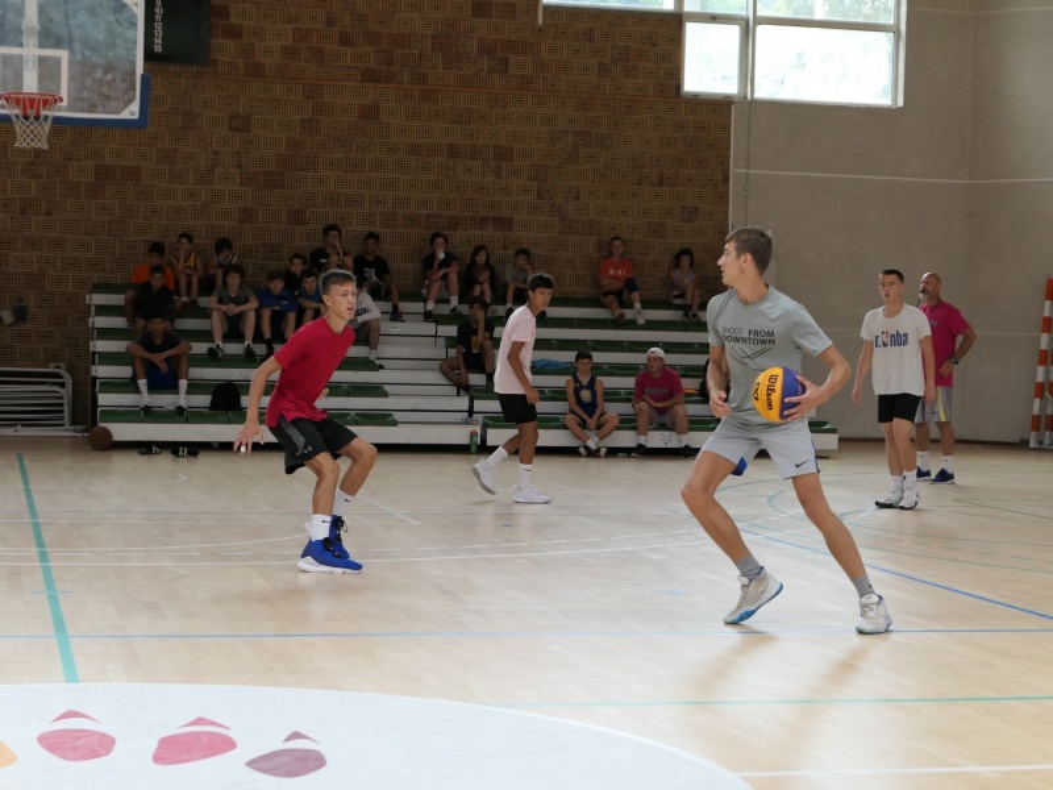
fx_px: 2373
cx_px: 526
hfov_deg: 25.0
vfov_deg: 18.9
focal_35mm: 78
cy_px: 395
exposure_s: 1/500
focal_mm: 26.3
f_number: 2.8
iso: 640
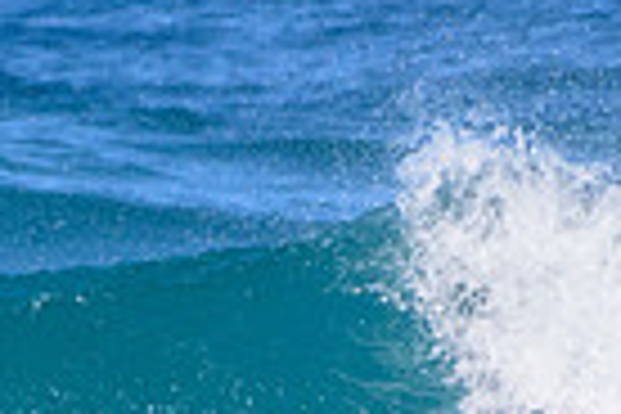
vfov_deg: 0.4
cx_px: -396
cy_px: 704
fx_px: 54437
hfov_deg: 0.7
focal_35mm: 3156
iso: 320
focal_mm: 500
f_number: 5.6
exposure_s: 1/2000
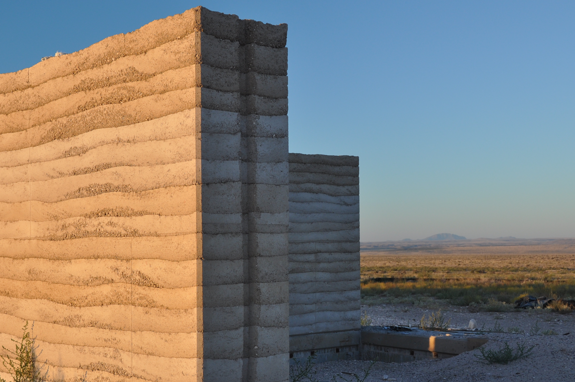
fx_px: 905
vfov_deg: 23.8
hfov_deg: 35.2
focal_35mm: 57
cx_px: 240
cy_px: 244
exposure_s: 1/125
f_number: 5.6
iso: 220
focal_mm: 27
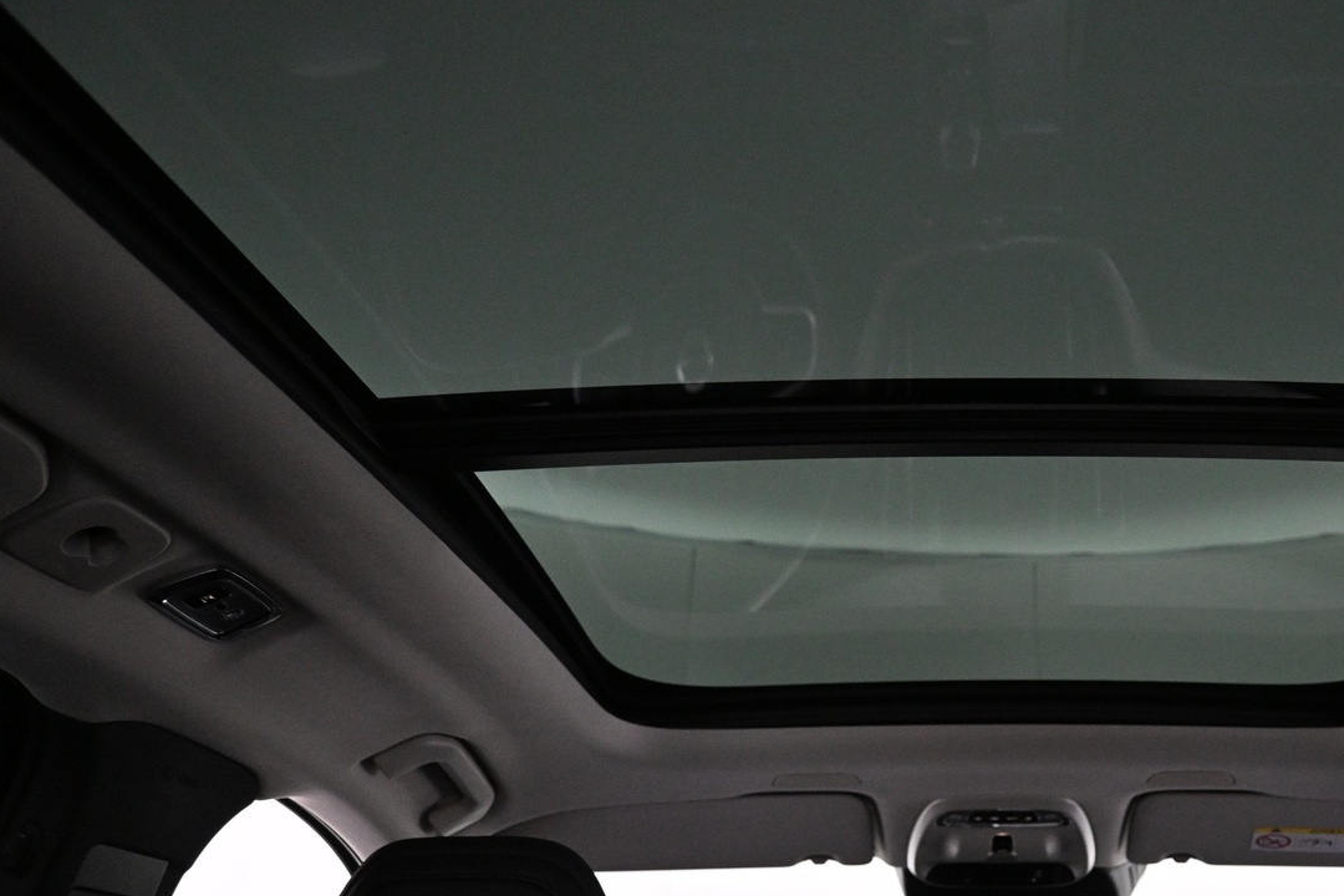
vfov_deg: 36.7
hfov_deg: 51.0
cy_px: 555
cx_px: 1001
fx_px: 1344
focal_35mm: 36
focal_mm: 16
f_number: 3.5
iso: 3200
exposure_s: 1/100
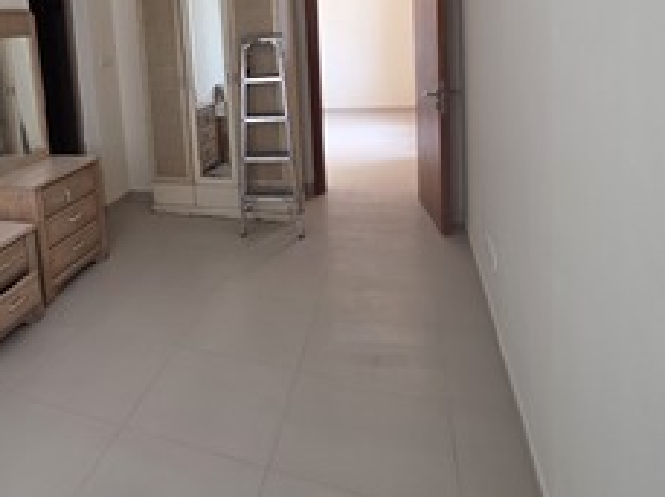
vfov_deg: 49.8
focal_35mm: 26
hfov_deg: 61.7
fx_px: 499
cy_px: 100
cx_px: 132
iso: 200
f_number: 1.9
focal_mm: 2.2
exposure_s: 1/100
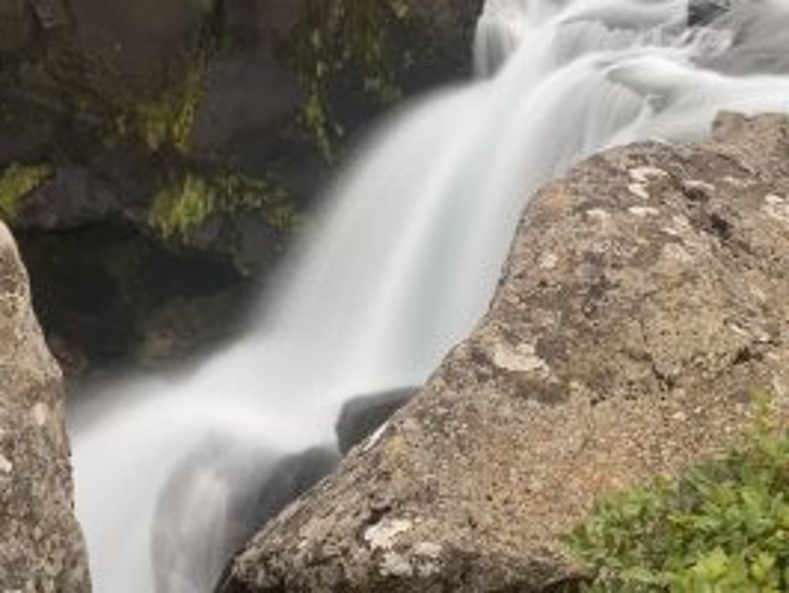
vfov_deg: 34.3
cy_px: 135
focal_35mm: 41
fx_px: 935
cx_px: 558
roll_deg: +1.9
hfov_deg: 44.7
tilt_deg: -20.5
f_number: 1.8
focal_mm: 4.25
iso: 50
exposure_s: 1/121
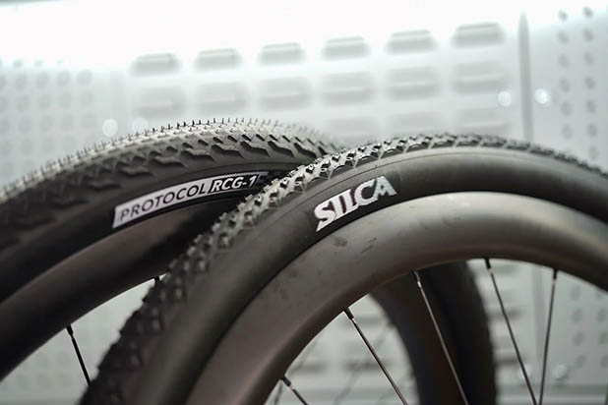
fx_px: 844
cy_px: 202
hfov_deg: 39.6
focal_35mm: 50
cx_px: 304
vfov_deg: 27.0
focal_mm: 50
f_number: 1.4
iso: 50
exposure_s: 1/50
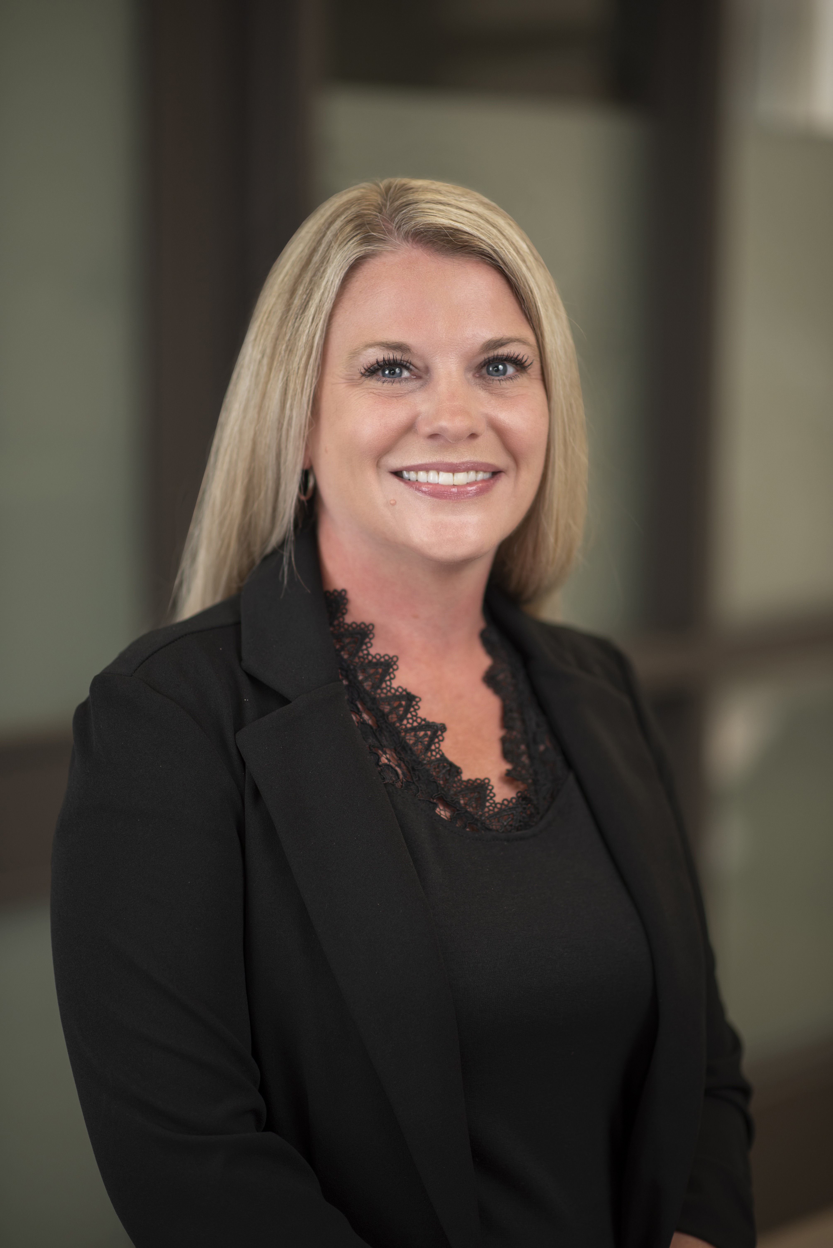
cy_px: 624
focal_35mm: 85
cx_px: 416
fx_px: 2947
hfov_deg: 16.1
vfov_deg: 23.9
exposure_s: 1/160
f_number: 1.8
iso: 160
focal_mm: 85
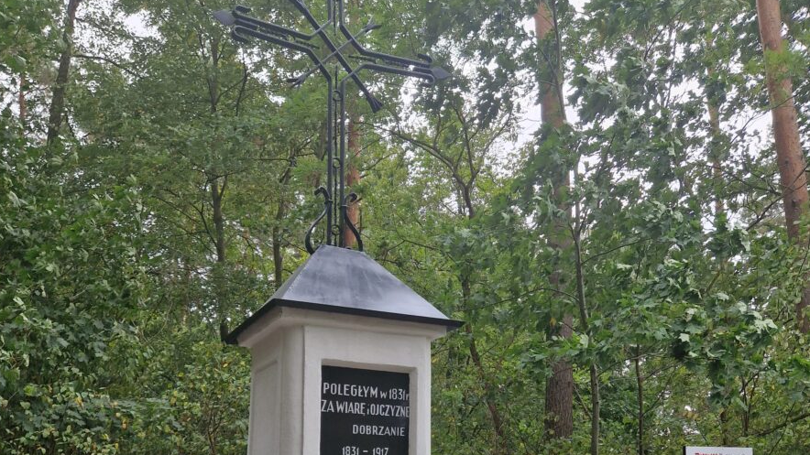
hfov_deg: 58.0
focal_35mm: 34
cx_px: 399
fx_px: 730
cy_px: 428
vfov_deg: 32.5
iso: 64
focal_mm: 5.4
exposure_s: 1/180
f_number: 1.8
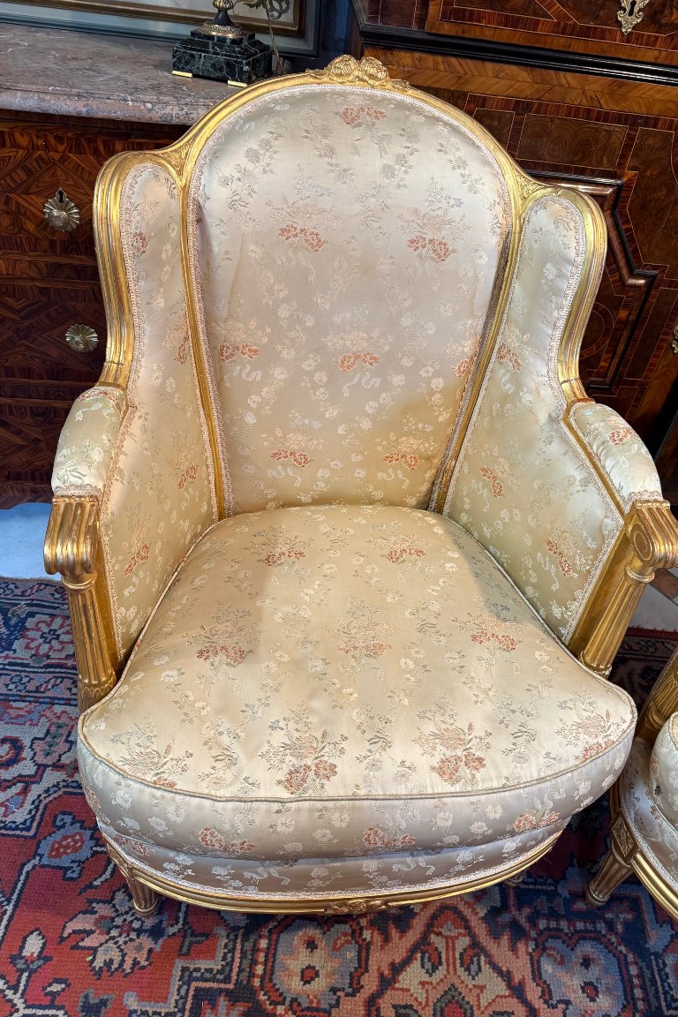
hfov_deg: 49.5
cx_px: 365
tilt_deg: -40.8
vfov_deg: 69.4
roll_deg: -8.6
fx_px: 734
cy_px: 500
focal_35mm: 26
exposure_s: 1/50
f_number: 1.78
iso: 160
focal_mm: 6.76
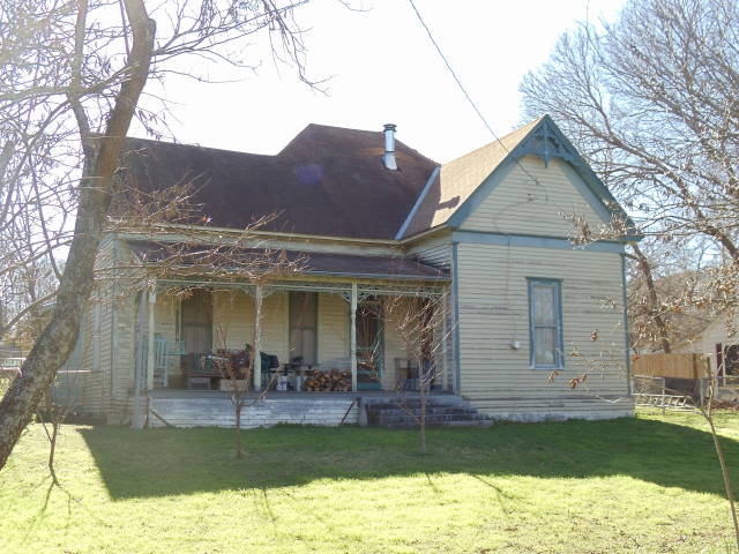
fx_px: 1302
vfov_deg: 24.0
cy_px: 277
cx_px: 370
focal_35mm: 61
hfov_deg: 31.7
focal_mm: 8.3
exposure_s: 1/160
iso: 80
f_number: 4.1
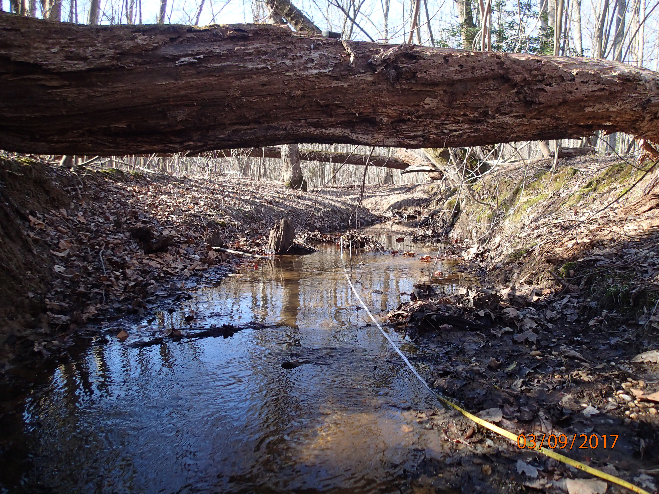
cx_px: 330
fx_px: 476
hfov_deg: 69.4
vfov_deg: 54.9
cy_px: 247
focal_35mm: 25
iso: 200
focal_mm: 4.5
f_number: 2
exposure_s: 1/500
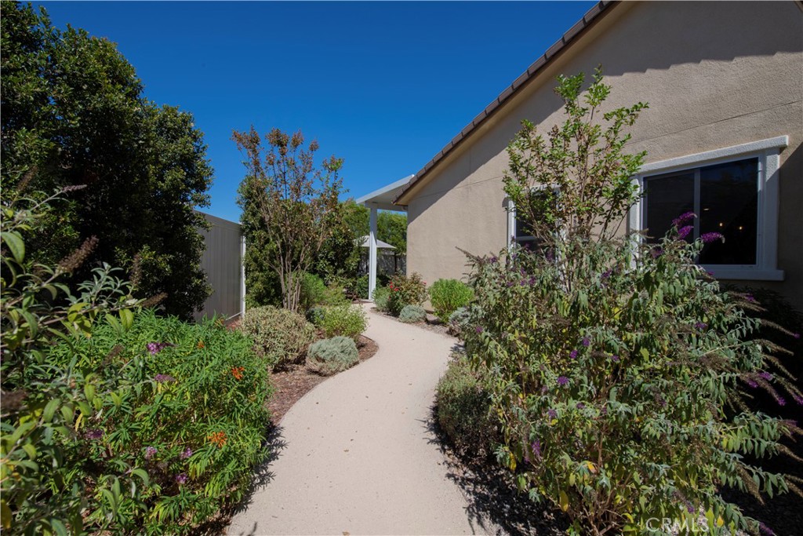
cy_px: 268
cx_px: 402
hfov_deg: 93.3
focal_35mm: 17
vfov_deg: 70.5
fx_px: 379
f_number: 13
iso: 320
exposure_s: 1/250
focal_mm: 17
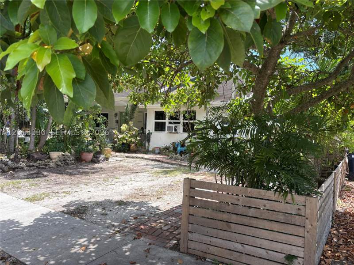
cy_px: 132
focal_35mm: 26
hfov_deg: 67.3
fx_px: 266
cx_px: 177
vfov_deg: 53.1
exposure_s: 1/1117
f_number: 1.6
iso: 64
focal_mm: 5.96
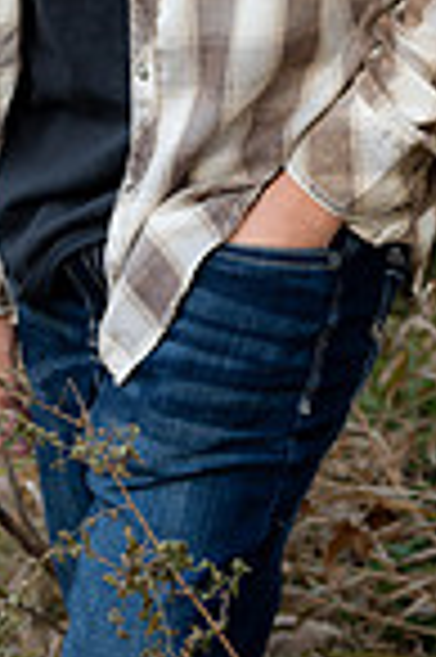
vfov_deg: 7.7
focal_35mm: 262
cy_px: -292
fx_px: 4771
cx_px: 112
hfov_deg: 5.2
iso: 200
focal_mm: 85
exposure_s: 1/125
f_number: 3.5
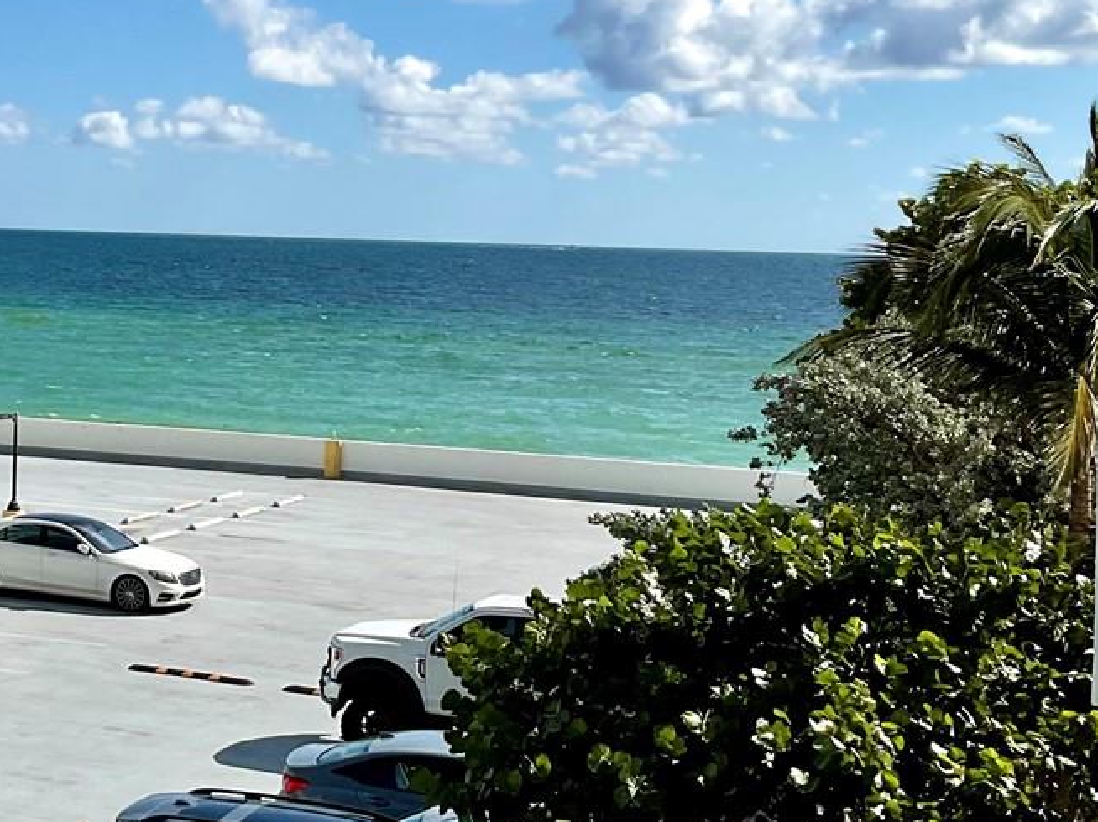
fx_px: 2251
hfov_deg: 26.3
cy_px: 188
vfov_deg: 20.5
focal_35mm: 71
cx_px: 76
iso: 16
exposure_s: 1/4065
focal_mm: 3
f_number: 1.8
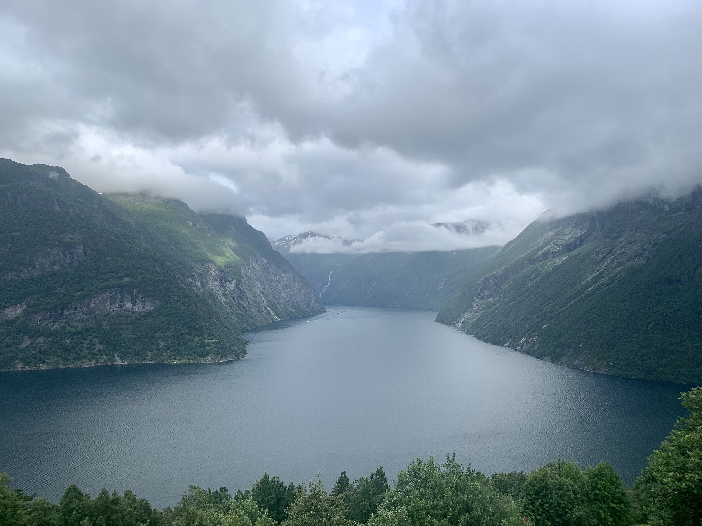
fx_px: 527
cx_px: 351
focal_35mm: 26
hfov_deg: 67.3
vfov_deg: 53.1
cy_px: 263
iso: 25
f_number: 1.8
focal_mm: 4.25
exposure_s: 1/1634
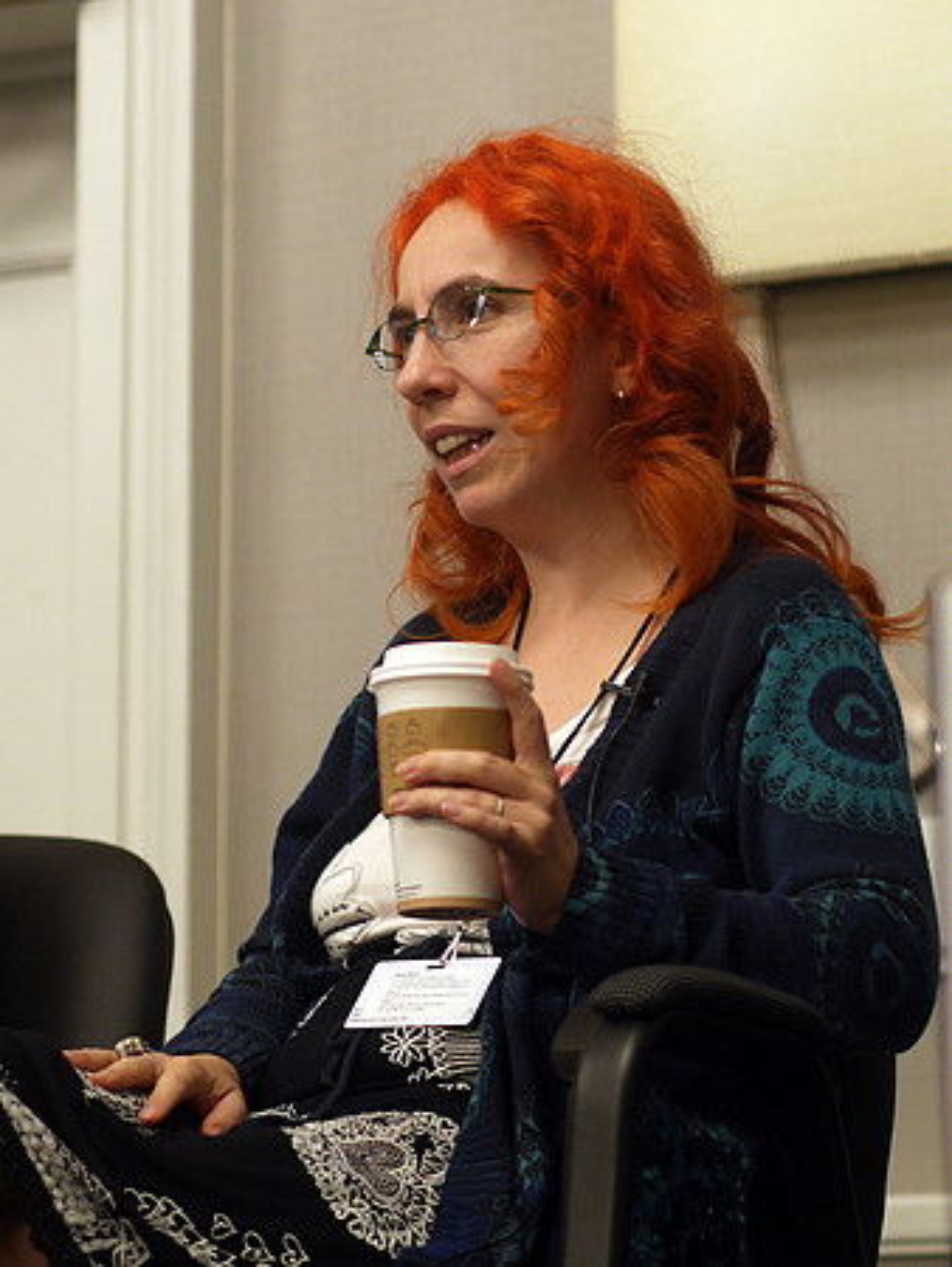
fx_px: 3297
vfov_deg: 21.8
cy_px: 634
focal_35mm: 90
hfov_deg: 16.4
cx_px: 476
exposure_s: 1/125
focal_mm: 45
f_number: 1.8
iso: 400
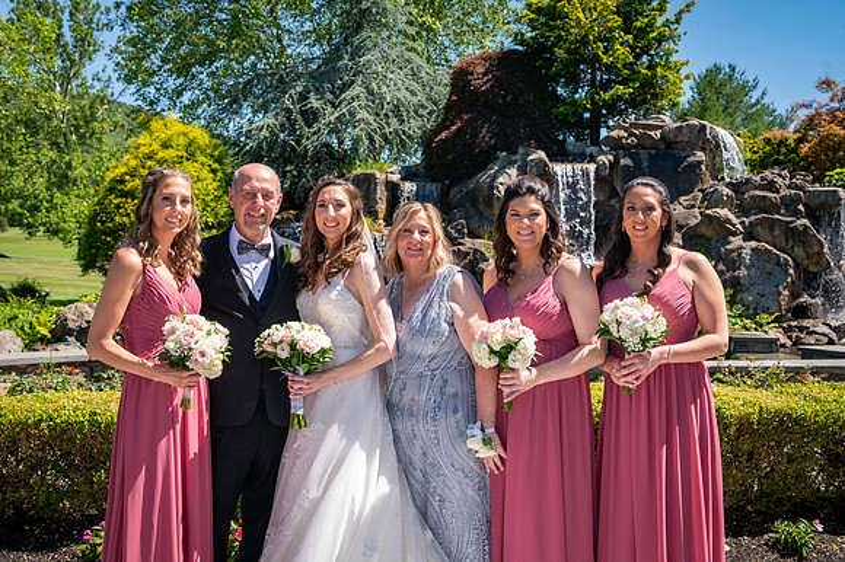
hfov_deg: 41.1
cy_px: 281
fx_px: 1126
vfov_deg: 28.0
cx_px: 422
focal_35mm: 48
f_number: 9
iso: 500
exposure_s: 1/800
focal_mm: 48
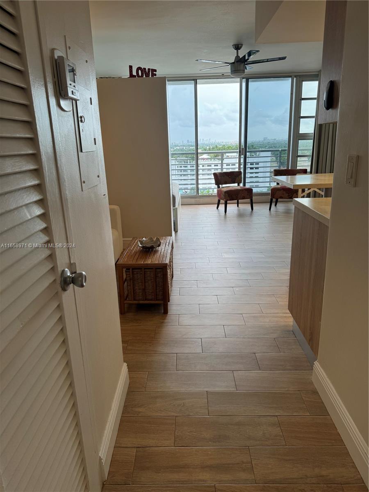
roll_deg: +2.1
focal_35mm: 24
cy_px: 246
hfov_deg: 56.8
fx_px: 341
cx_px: 184
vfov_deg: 71.6
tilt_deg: -16.4
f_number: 1.78
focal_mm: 6.76
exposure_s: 1/164
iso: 64
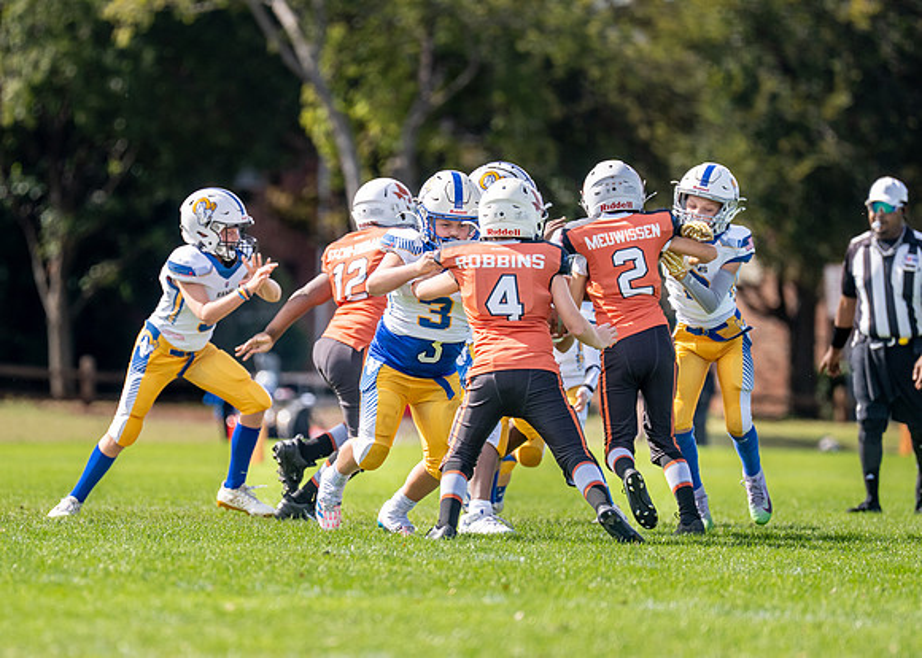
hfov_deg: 5.4
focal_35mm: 370
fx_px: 9688
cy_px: 393
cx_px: 416
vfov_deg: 3.9
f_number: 2.8
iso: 160
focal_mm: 200
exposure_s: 1/2500
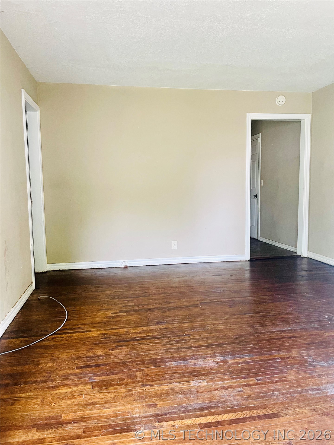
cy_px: 222
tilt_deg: -4.2
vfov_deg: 67.3
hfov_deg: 53.1
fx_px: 334
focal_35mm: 26
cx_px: 167
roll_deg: +1.2
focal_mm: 4.2
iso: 200
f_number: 1.6
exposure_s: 1/60
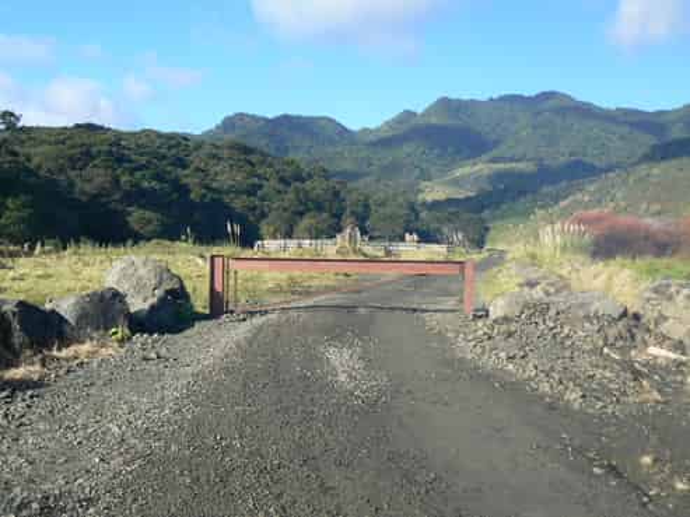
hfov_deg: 51.4
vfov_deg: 39.6
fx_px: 717
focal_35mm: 36
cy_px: 258
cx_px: 345
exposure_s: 1/250
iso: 80
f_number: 5.6
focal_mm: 6
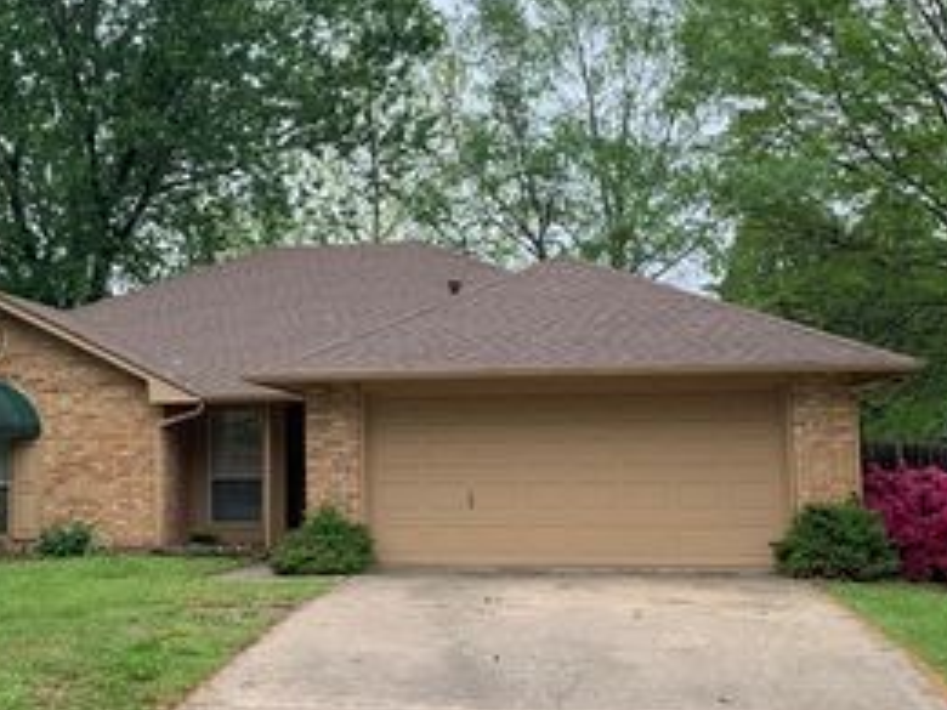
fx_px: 1368
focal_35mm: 50
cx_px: 339
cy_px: 319
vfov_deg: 29.1
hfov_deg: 37.9
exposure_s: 1/771
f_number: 1.8
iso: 25
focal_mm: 4.25
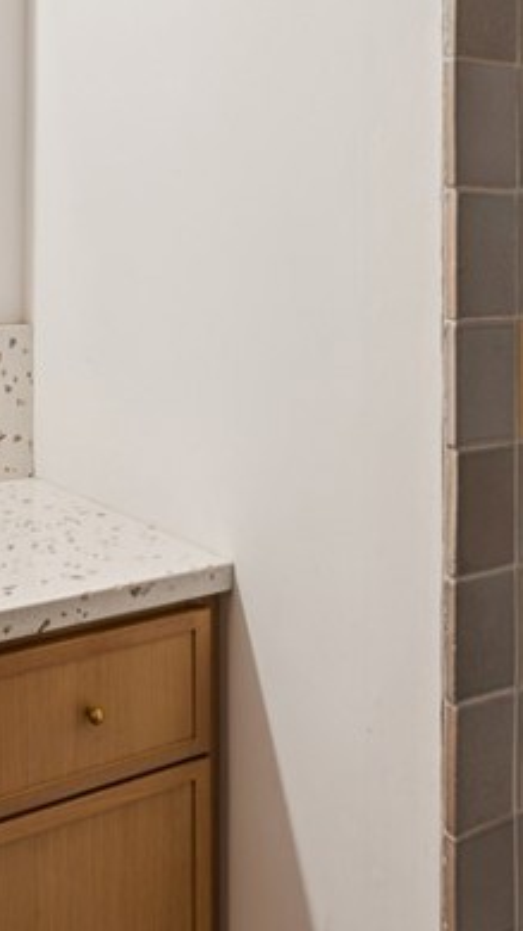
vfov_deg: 44.7
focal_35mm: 45
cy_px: 258
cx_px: 258
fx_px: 1100
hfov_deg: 26.8
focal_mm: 16.2
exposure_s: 1/2
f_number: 13
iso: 100
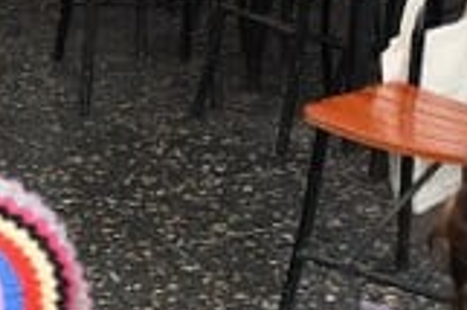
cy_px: 13
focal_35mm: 134
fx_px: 1736
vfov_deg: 10.1
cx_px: 110
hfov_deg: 15.2
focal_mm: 18
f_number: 5
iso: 1000
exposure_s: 1/100
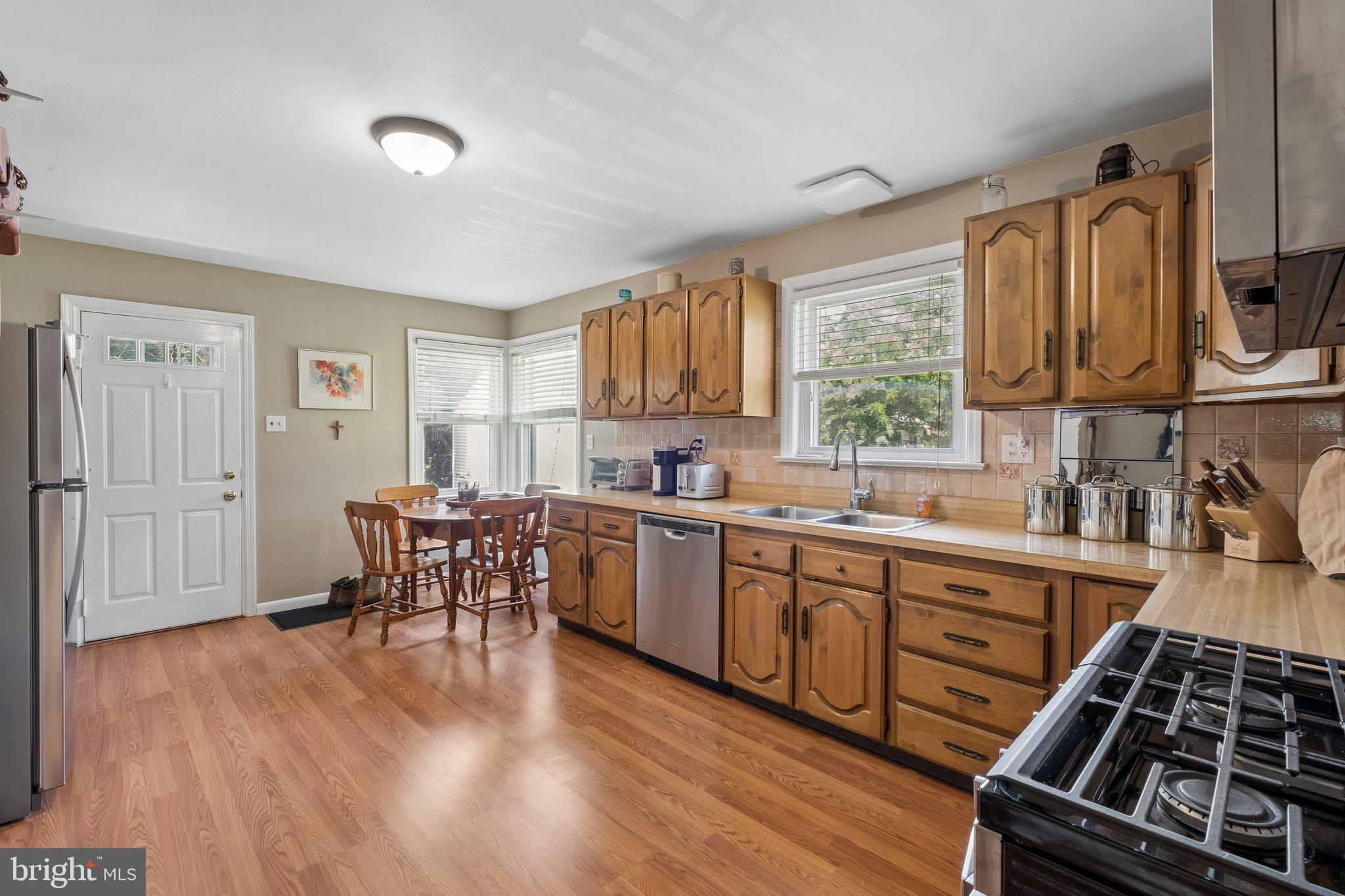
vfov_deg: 77.3
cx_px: 672
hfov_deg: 100.4
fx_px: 560
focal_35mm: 15
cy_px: 448
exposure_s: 1/3.33
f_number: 8
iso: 250
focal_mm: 10
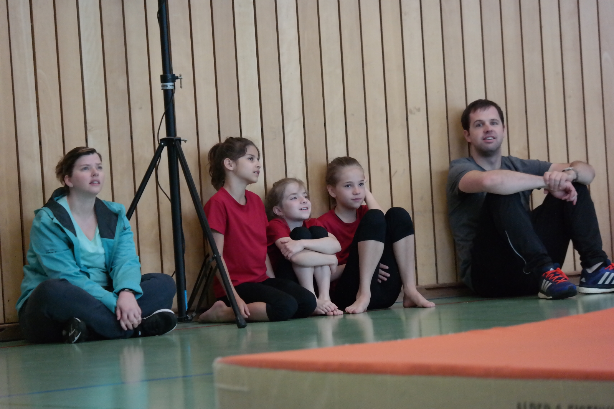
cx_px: 307
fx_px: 3802
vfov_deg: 6.2
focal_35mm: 223
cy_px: 204
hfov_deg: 9.2
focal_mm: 145
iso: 3200
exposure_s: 1/160
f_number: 5.6
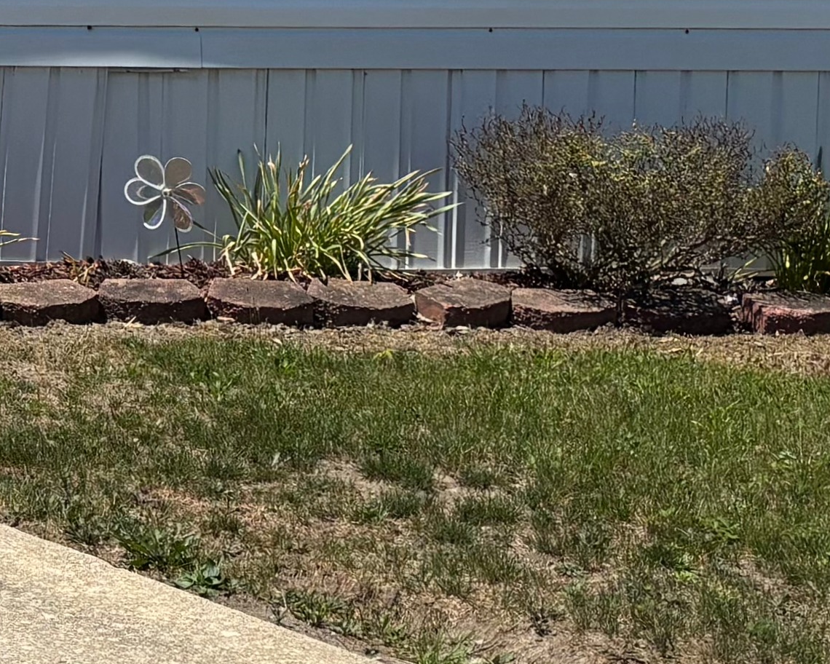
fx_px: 3071
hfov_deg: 13.8
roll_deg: -0.6
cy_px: -69
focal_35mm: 125
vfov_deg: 12.1
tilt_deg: -0.5
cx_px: -653
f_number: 1.6
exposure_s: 1/4425
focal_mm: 5.96
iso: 50
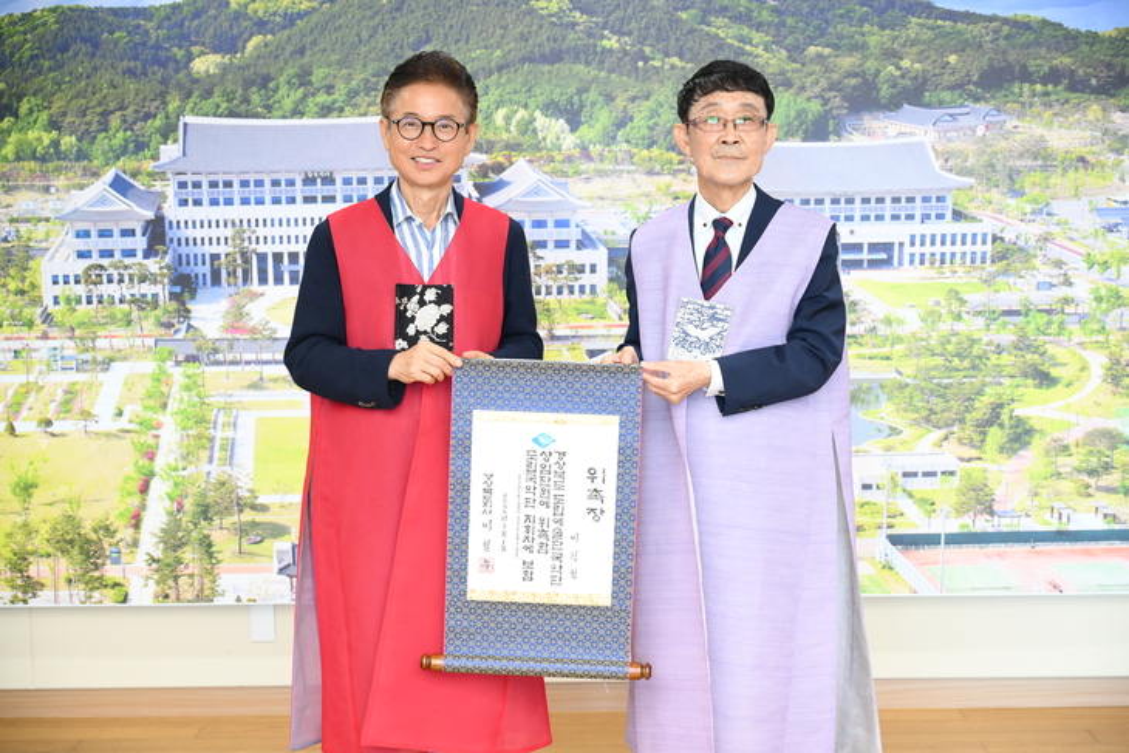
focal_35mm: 57
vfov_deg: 23.8
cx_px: 564
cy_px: 376
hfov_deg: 35.0
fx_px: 1788
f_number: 4
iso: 1600
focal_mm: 57
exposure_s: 1/160
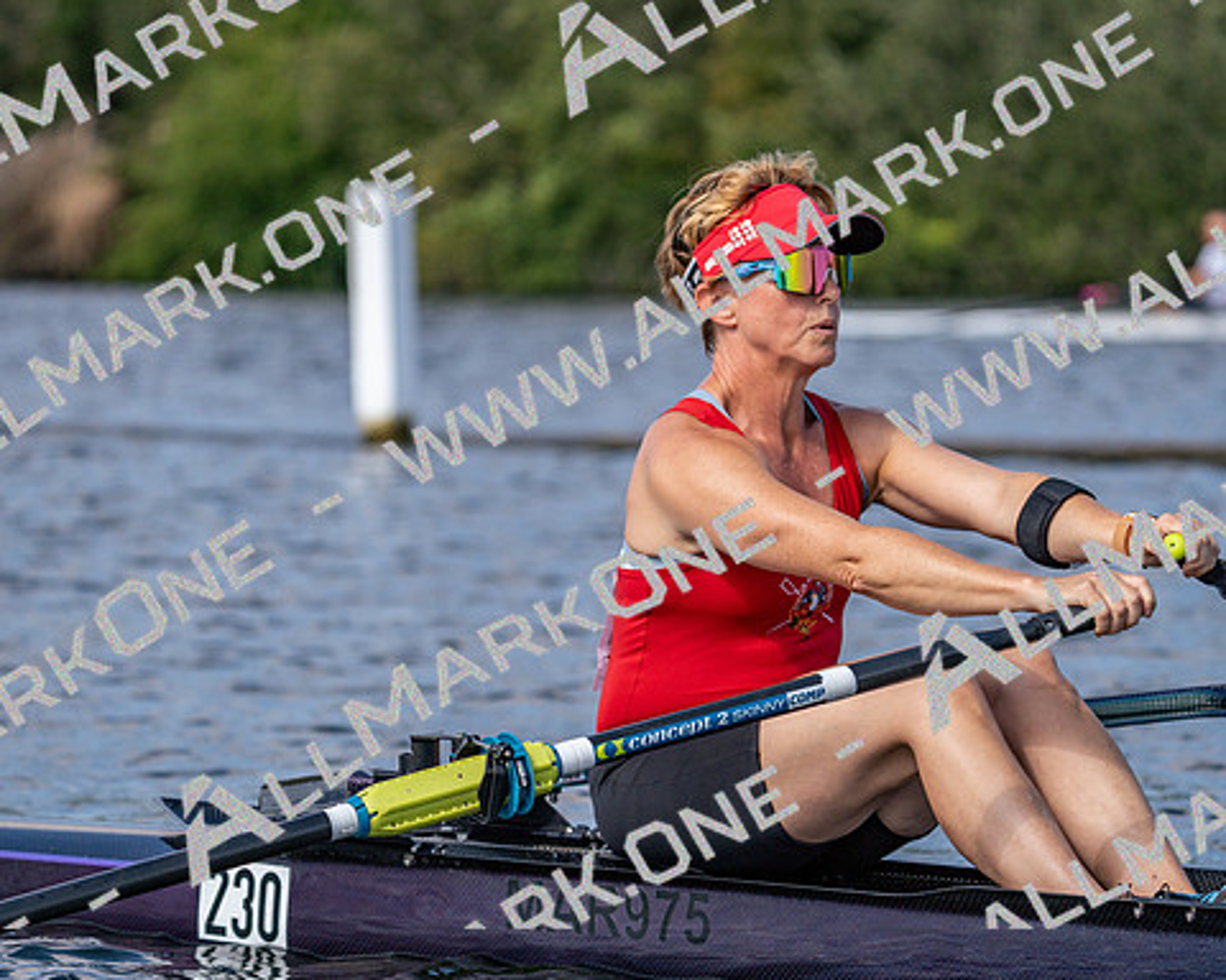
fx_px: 8309
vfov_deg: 6.8
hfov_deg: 8.4
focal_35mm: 229
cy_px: 491
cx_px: 700
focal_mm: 202
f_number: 5.6
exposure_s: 1/1600
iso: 250
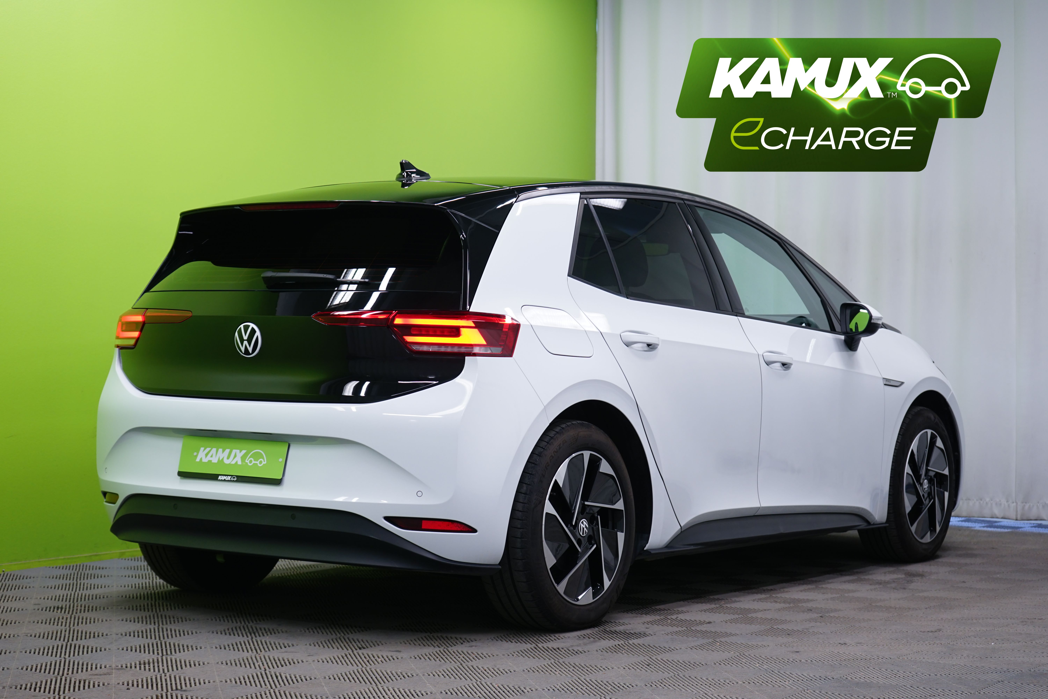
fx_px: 1921
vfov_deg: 20.6
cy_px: 350
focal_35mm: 66
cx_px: 524
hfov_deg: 30.5
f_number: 5.6
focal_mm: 66
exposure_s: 1/13
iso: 400
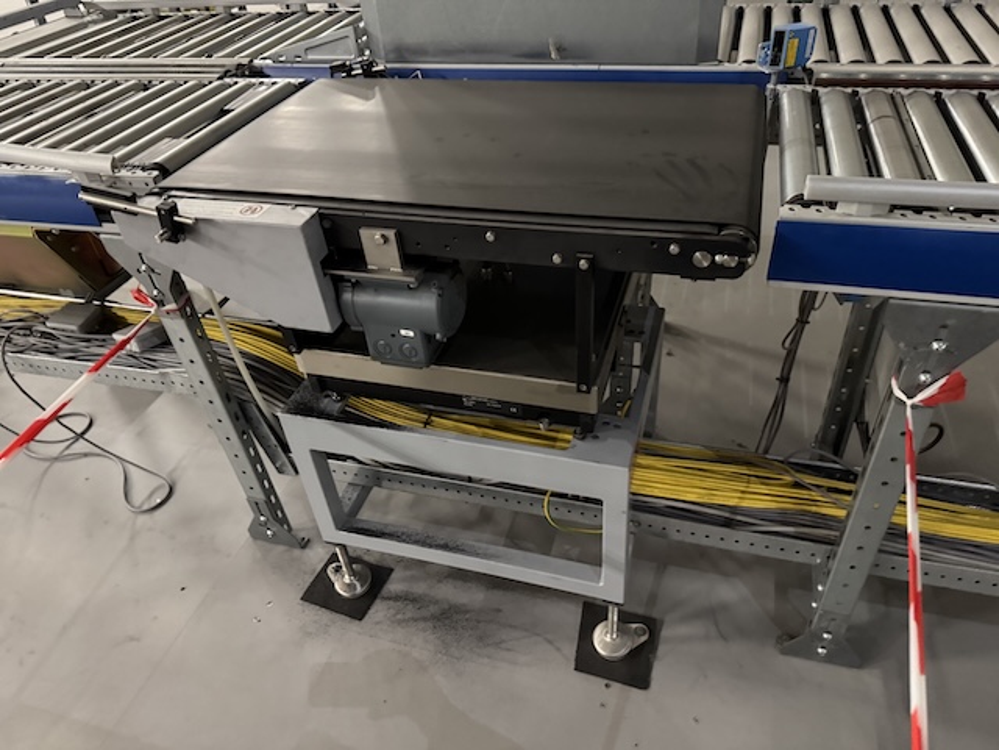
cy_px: 375
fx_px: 693
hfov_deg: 71.6
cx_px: 500
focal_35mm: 24
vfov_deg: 56.8
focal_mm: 6.76
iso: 1000
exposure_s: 1/34
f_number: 1.78
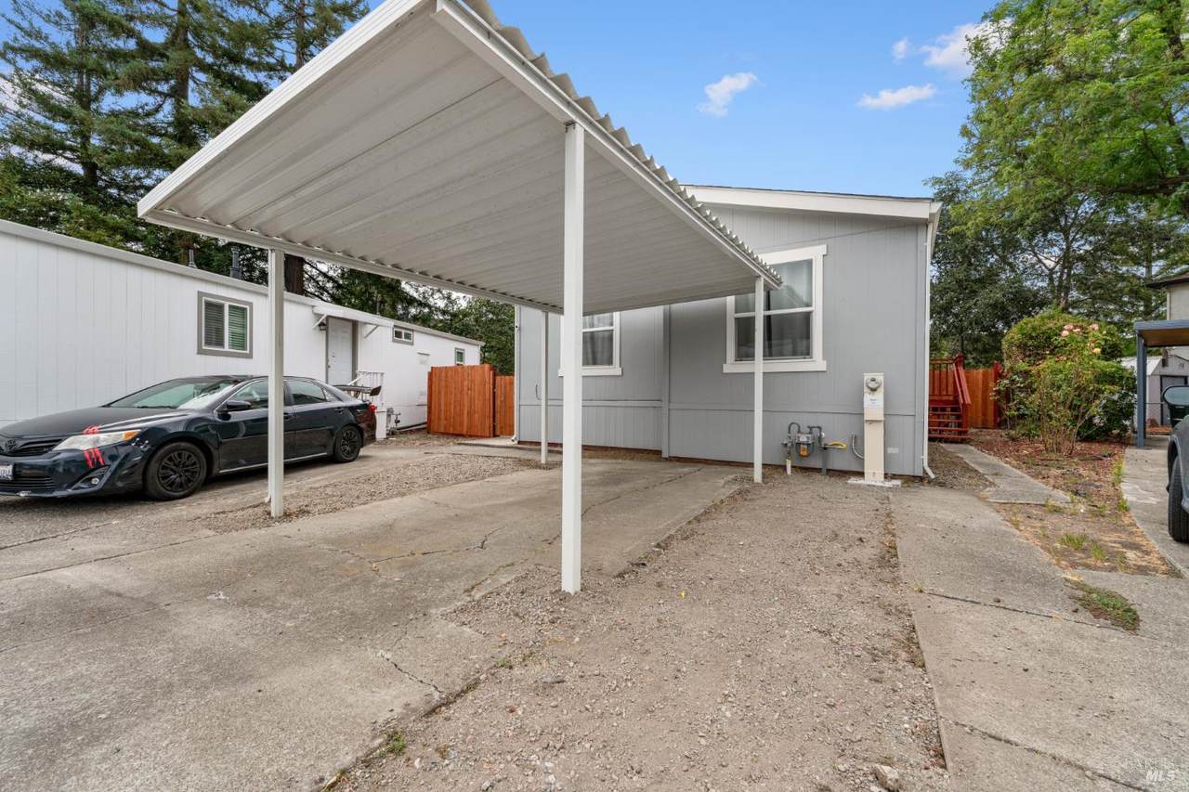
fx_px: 462
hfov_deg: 104.3
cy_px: 396
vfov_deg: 81.2
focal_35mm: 14
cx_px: 594
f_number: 10
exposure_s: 1/250
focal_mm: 14
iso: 200
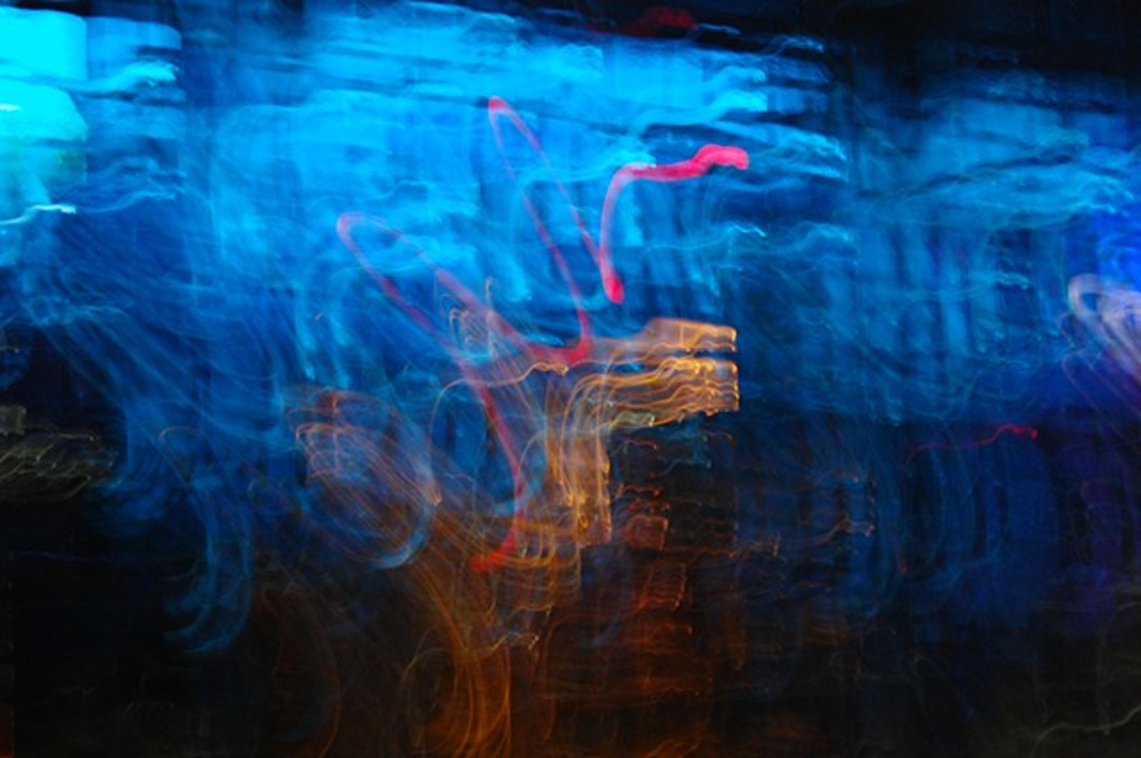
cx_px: 570
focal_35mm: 82
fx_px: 2611
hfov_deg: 24.6
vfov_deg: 16.5
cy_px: 379
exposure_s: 1/1.25
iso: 800
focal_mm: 55
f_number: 5.6
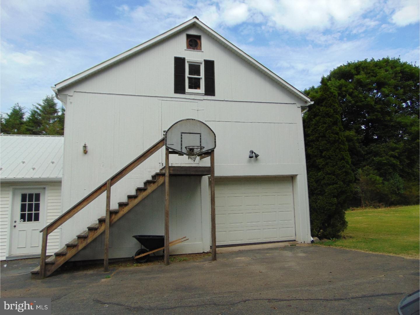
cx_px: 210
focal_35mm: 25
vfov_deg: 54.9
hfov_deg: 69.4
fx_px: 303
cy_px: 158
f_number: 3
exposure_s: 1/800
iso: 80
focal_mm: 4.5
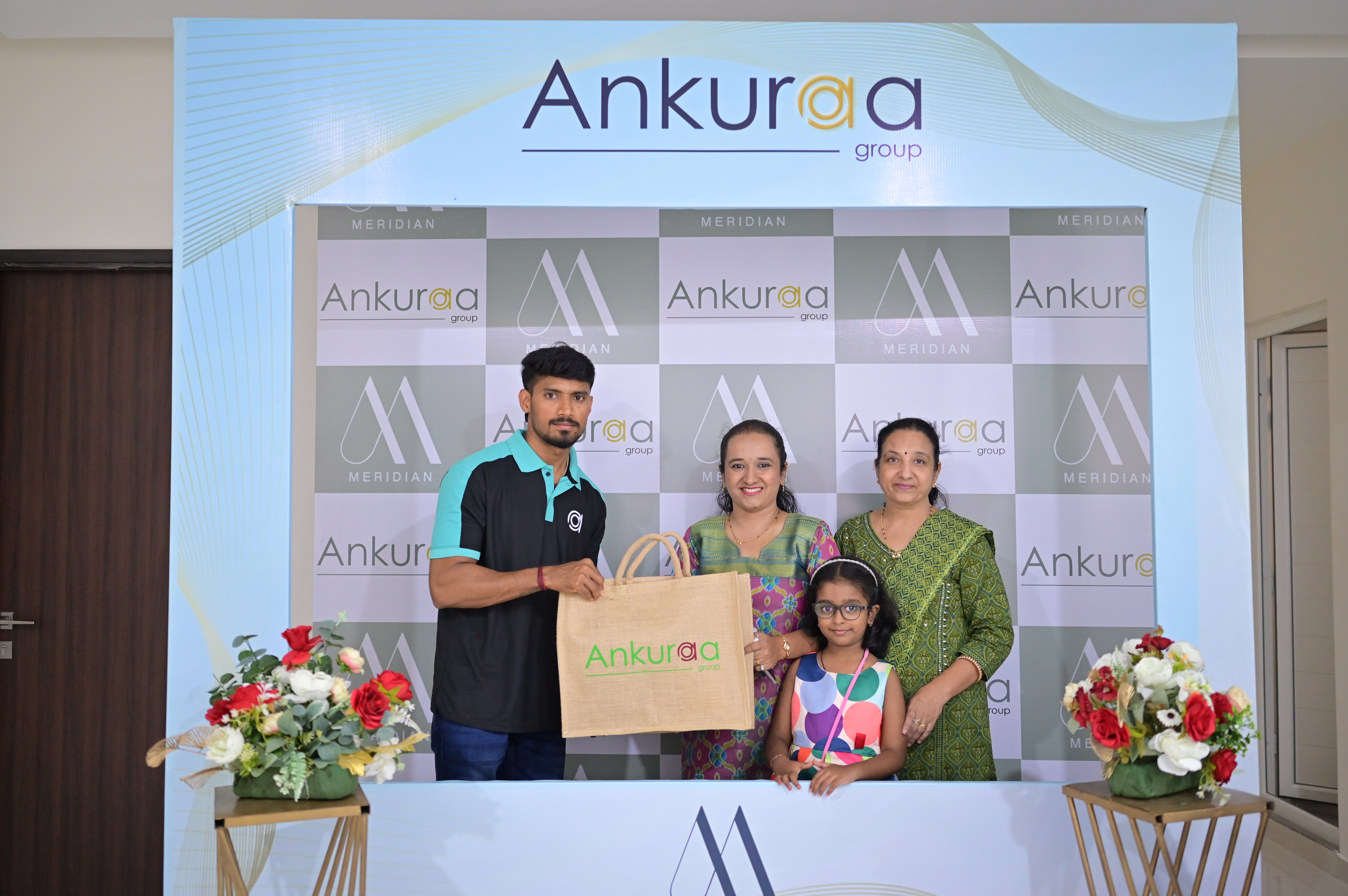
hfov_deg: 54.5
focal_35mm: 35
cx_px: 674
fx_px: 1310
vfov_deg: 37.8
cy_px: 448
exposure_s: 1/125
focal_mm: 35
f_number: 1.8
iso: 2000
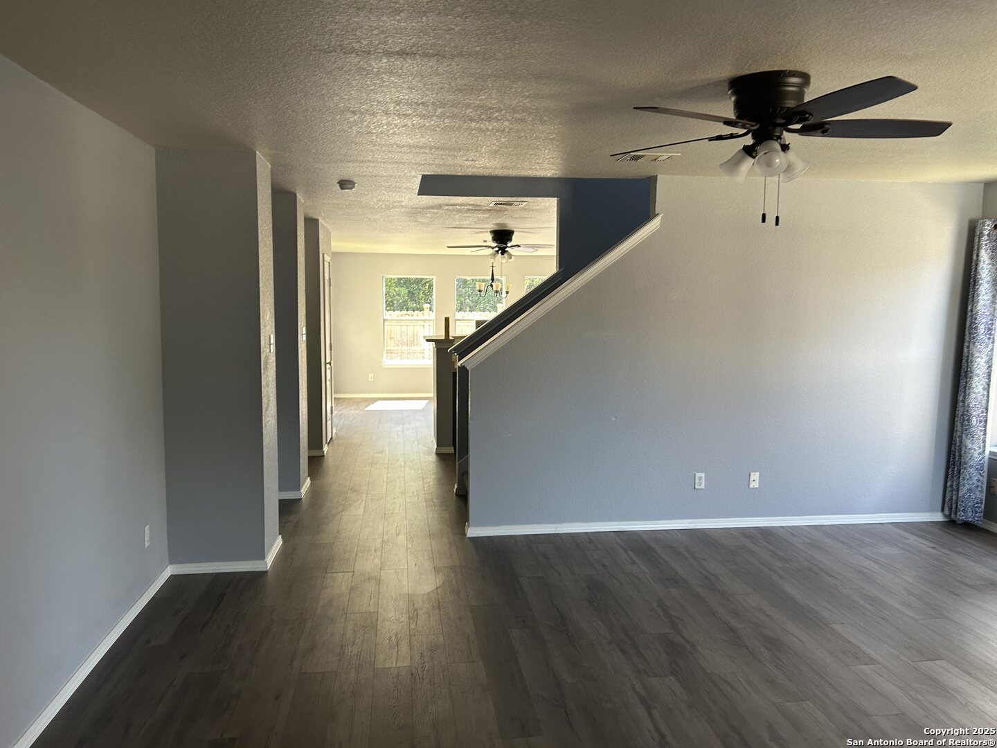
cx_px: 498
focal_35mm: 26
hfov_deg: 67.3
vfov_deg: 53.1
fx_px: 749
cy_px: 374
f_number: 1.5
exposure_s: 1/120
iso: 100
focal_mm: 5.7
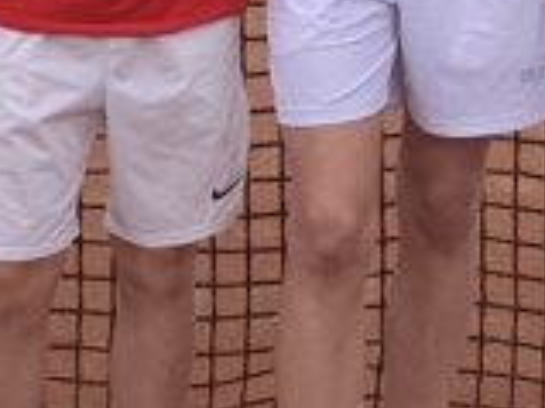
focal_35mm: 196
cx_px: 494
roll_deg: -2.5
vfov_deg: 7.3
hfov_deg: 10.0
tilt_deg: -3.1
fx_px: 3084
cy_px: -429
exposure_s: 1/605
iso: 25
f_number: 1.8
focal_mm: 4.25
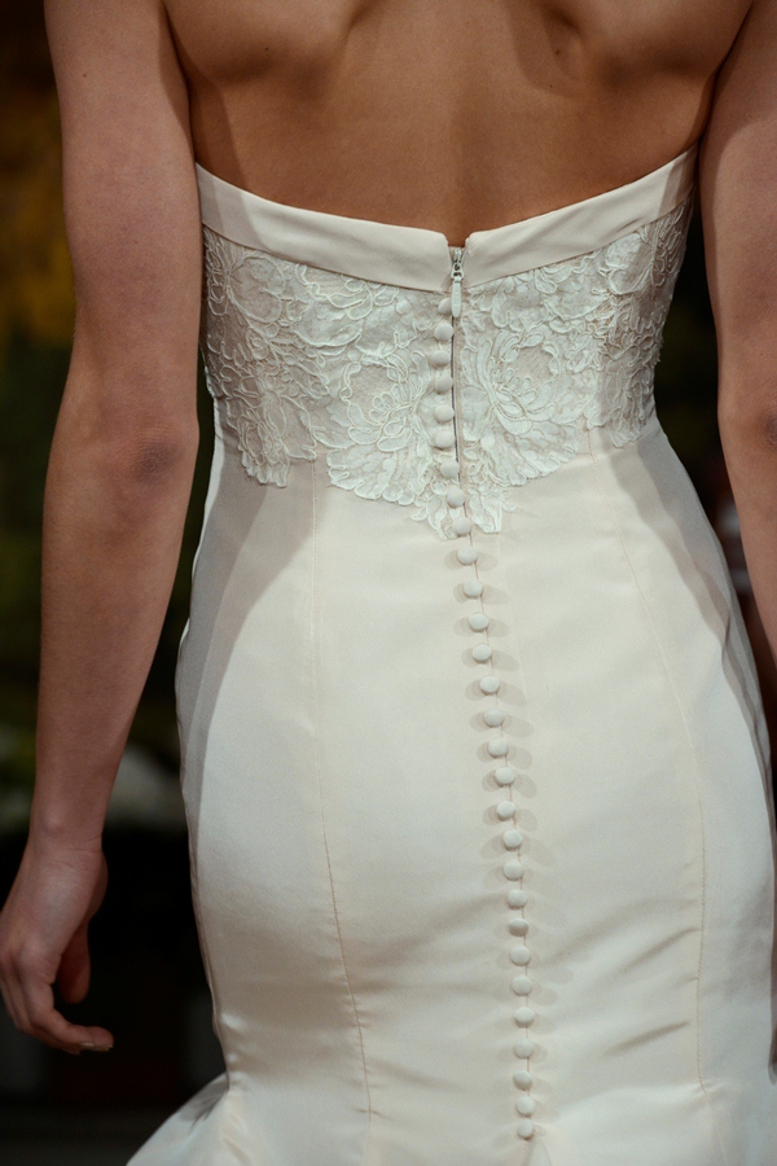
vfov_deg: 10.3
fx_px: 6474
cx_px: 388
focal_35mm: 200
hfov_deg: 6.9
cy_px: 583
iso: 1600
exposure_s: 1/200
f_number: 7.1
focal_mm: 200
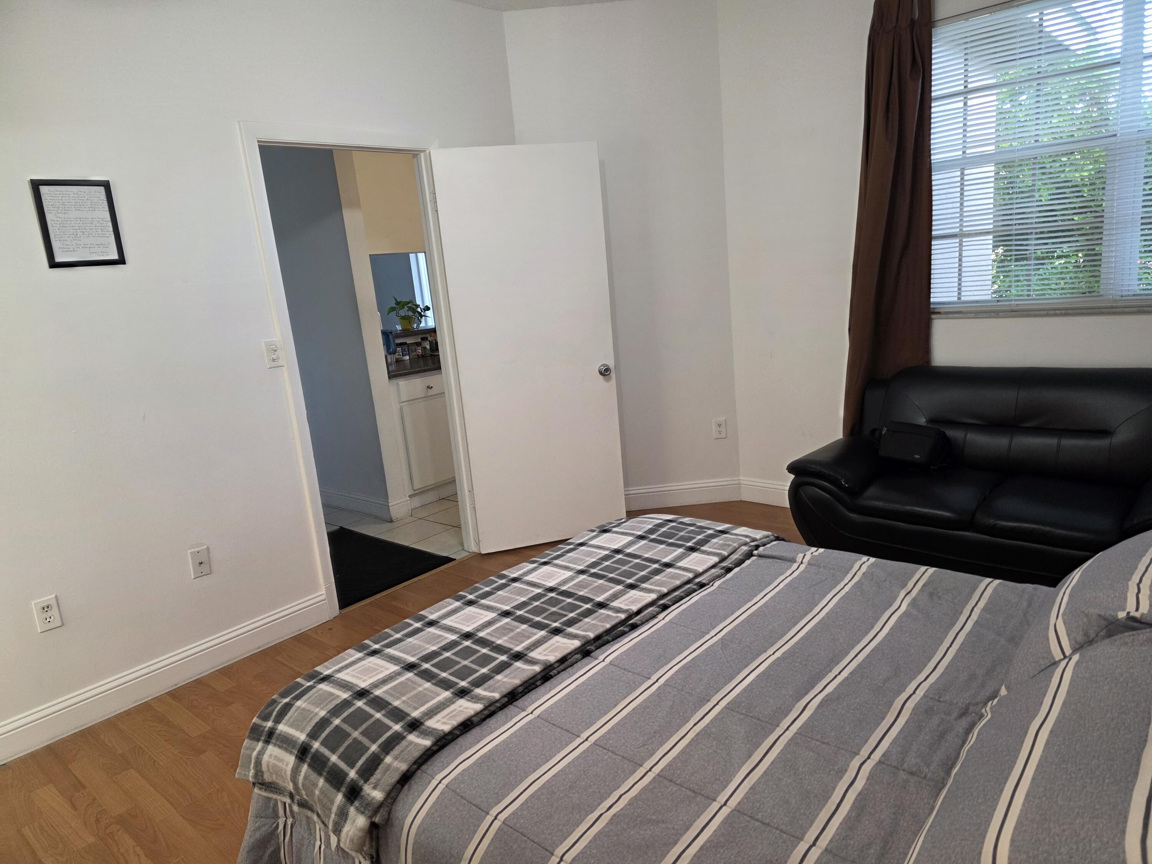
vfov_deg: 58.9
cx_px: 576
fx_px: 765
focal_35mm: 23
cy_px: 432
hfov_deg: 73.9
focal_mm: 6.3
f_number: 1.7
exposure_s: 1/120
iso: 250
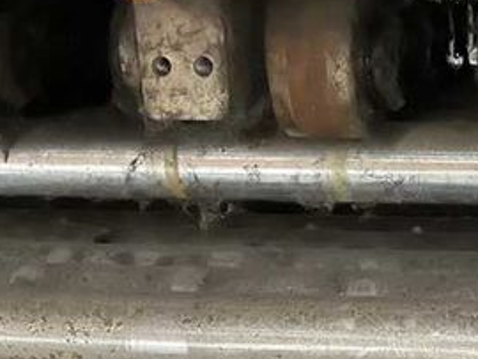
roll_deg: +0.6
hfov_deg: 24.0
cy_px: 279
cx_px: 503
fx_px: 1064
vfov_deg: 19.0
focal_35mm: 77
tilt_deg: -17.0
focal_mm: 4.2
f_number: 1.6
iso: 500
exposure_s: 1/7
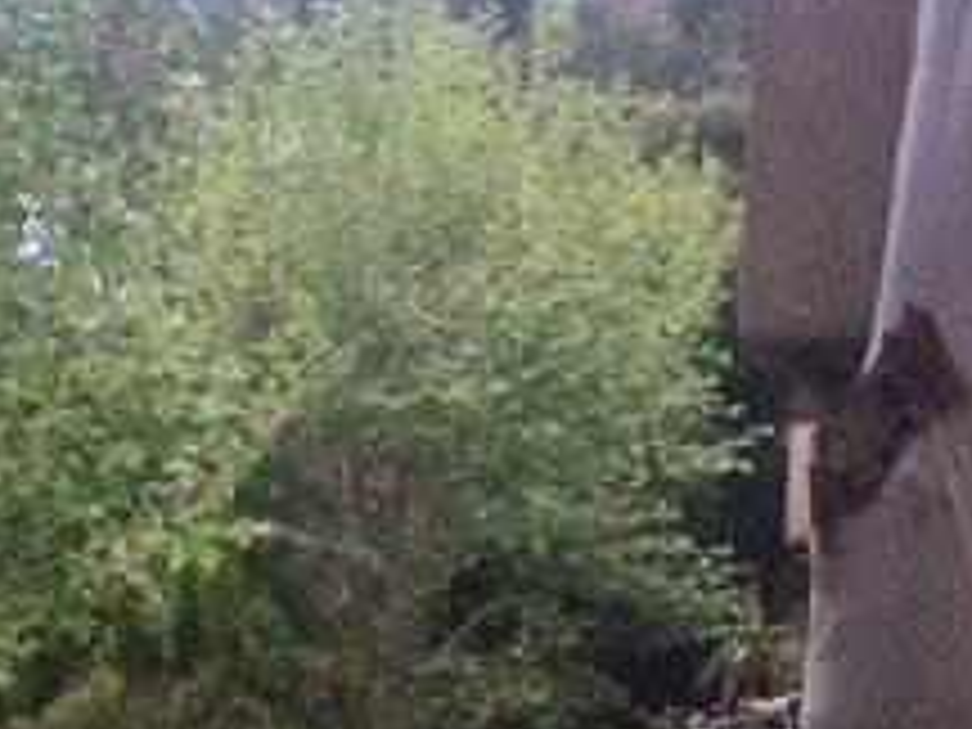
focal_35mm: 86
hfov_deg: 21.6
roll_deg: -0.7
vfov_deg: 15.4
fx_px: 2415
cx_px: -90
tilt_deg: -12.6
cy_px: 1202
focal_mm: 4.15
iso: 25
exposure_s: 1/287
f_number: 2.2
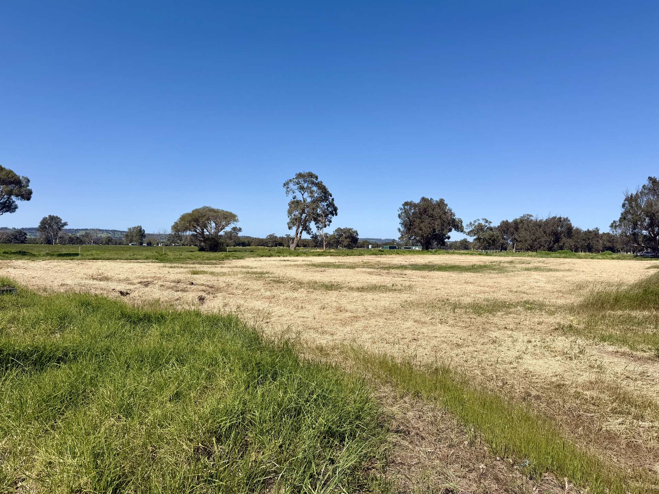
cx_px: 330
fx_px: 457
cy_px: 247
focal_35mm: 24
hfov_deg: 71.6
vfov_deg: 56.8
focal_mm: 6.76
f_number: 1.78
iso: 80
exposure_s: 1/7353
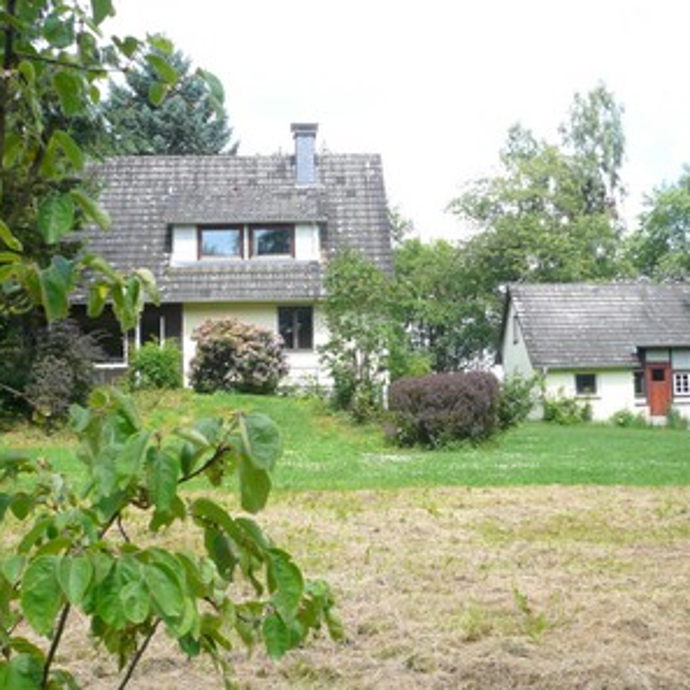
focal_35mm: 50
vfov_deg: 34.0
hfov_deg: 34.0
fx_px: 1128
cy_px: 346
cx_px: 383
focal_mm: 6.9
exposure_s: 1/400
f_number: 3.3
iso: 100
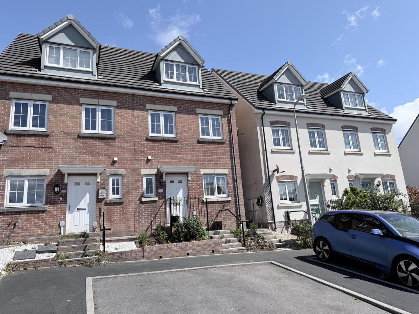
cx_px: 210
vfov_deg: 56.8
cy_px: 157
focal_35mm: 24
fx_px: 291
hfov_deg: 71.6
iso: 80
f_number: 1.78
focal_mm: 6.76
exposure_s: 1/5319
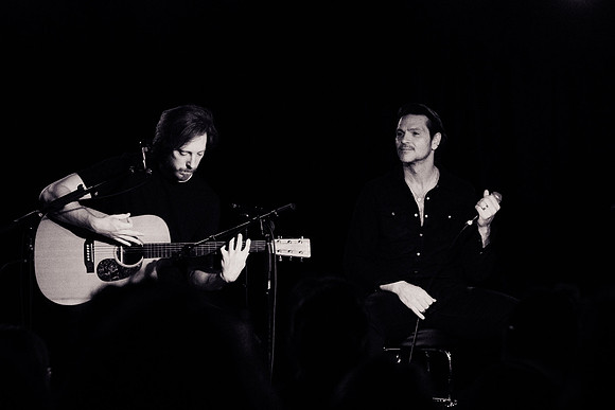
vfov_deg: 11.5
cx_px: 454
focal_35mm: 119
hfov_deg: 17.2
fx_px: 2028
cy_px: 149
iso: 3200
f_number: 4
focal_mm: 70
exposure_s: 1/640
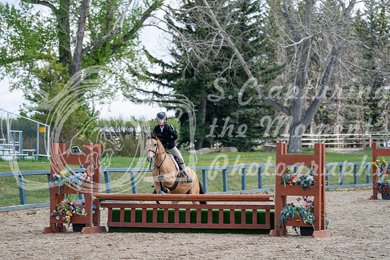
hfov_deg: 11.0
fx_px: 2026
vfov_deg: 7.3
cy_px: 130
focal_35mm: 187
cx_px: 195
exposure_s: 1/200
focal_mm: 187
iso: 100
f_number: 5.6
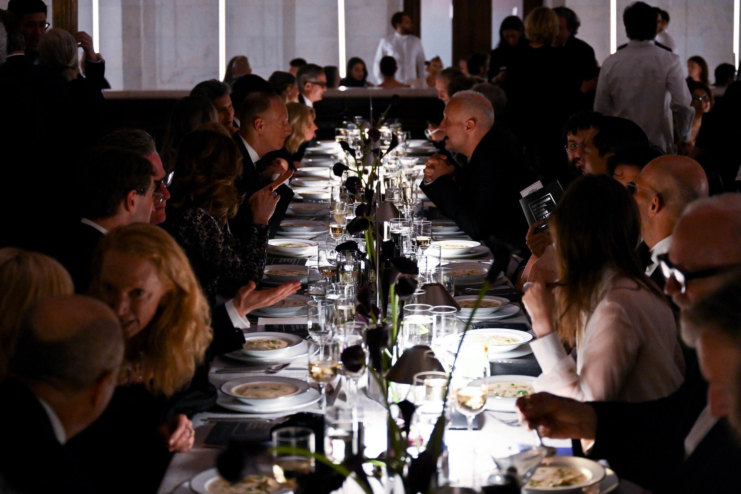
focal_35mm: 48
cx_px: 370
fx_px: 988
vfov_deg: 28.1
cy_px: 247
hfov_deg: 41.1
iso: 3200
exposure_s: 1/200
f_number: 2.8
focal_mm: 48
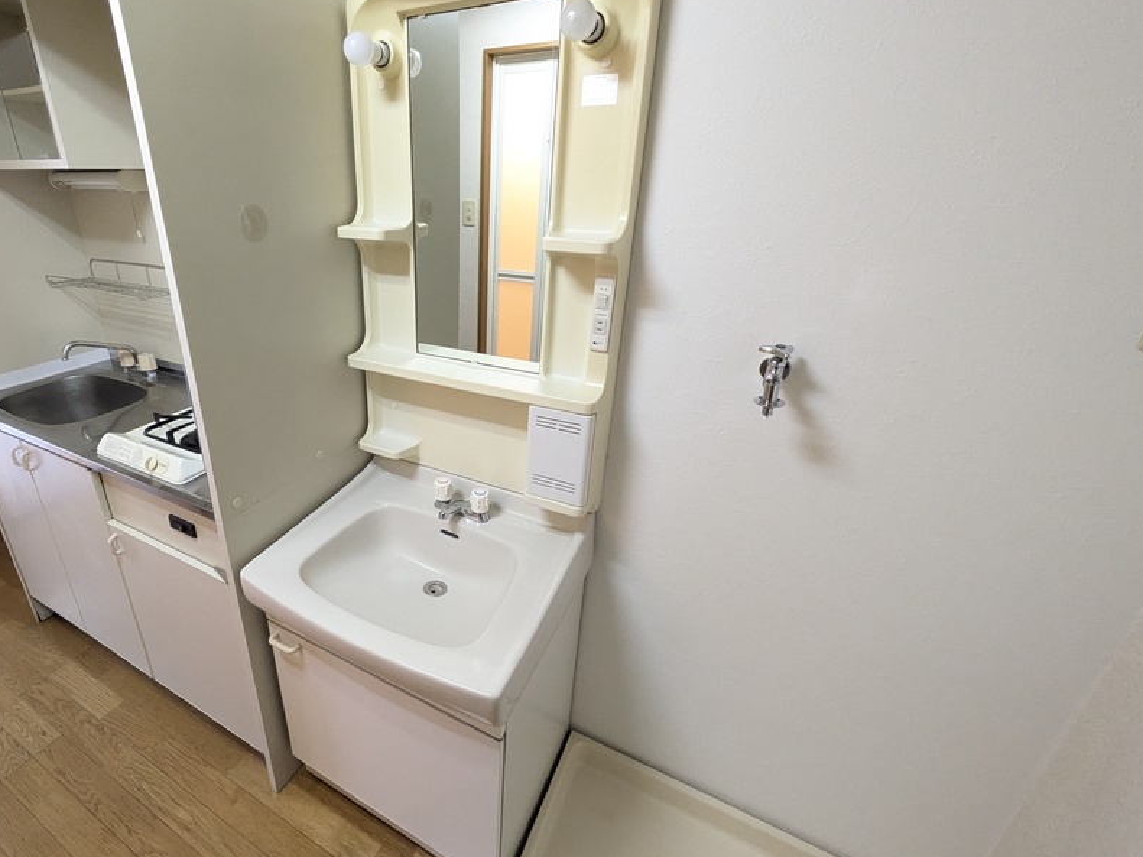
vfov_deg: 74.7
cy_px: 410
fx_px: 561
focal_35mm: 17
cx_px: 457
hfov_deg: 89.9
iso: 646
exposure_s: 1/60
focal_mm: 1.83
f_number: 2.2
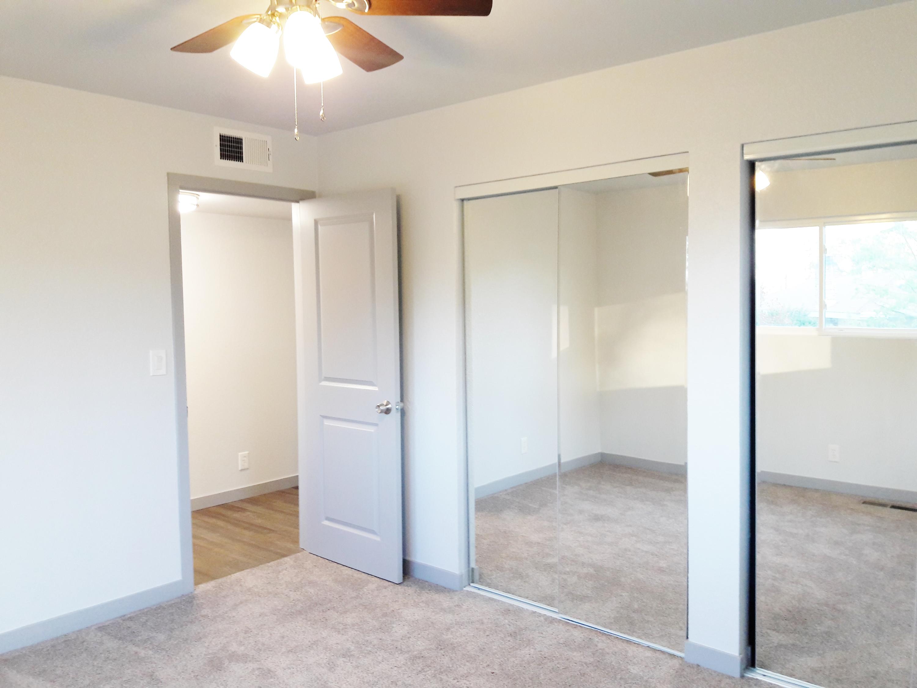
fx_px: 742
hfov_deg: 63.4
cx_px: 458
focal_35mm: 28
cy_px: 344
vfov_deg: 49.7
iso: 80
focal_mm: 3.7
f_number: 1.9
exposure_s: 1/30
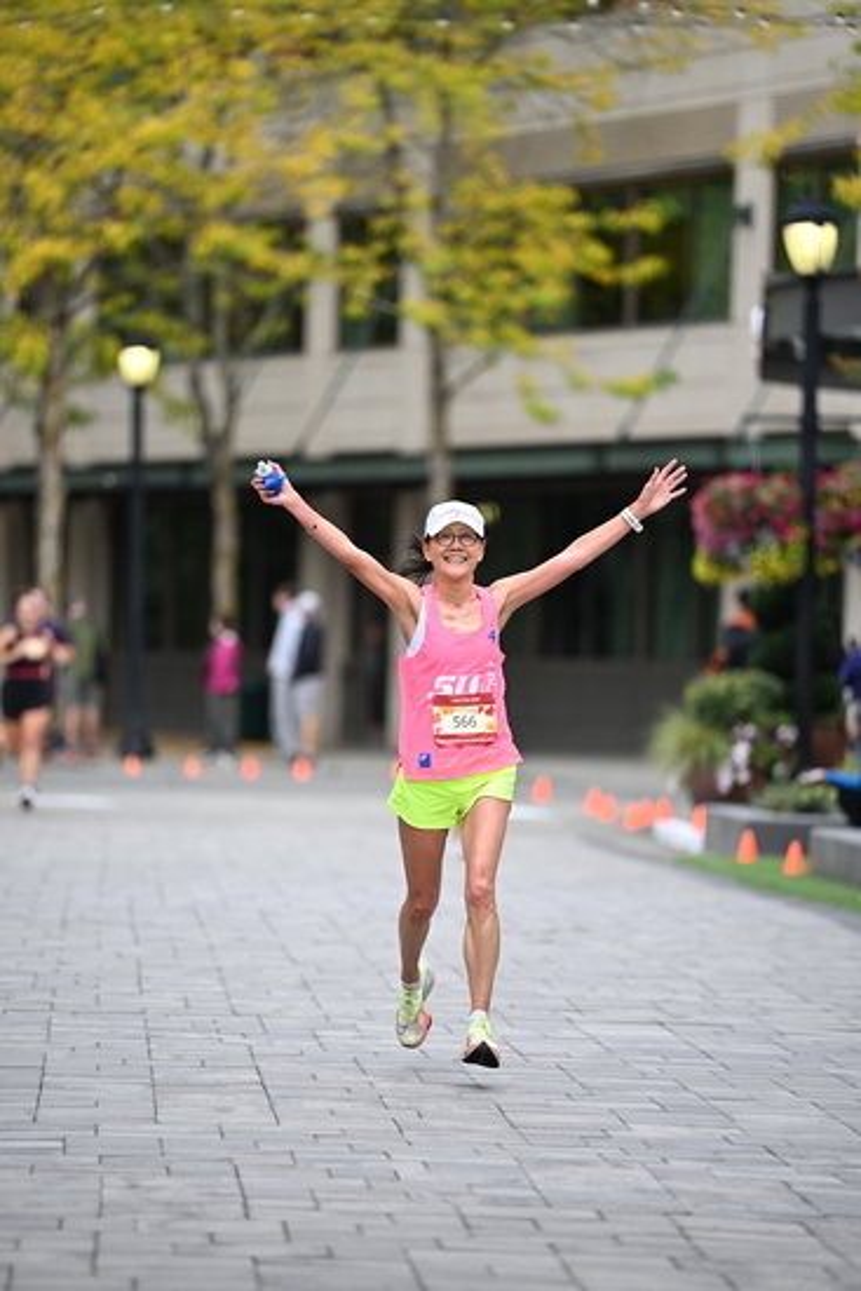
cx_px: 430
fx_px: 7170
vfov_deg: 10.3
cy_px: 646
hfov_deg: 6.9
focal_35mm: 200
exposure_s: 1/2000
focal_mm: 200
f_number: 2.8
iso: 640
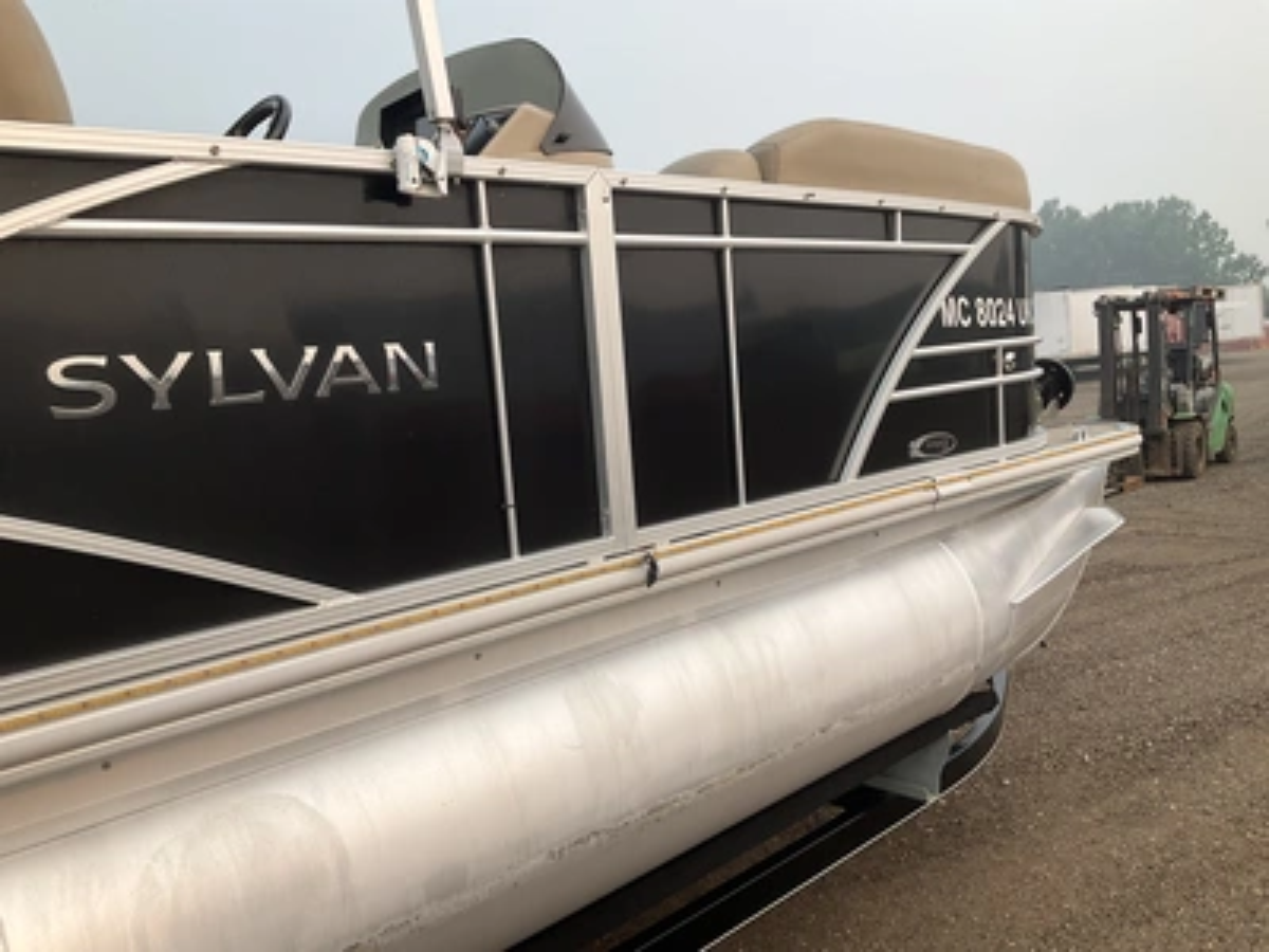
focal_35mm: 29
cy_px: 476
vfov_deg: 48.2
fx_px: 1063
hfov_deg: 61.7
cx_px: 634
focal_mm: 3
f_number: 1.8
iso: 25
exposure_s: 1/855
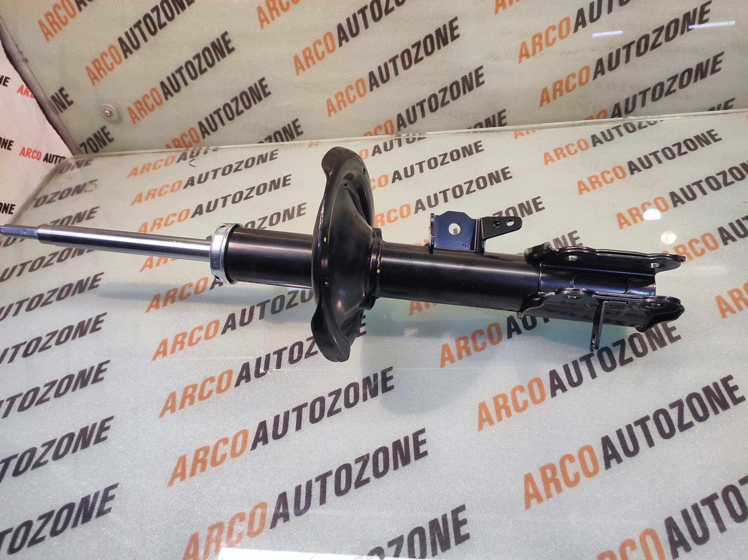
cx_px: 374
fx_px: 367
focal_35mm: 17
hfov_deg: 91.1
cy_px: 280
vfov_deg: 74.7
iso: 152
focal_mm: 4.74
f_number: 1.79
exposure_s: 1/33
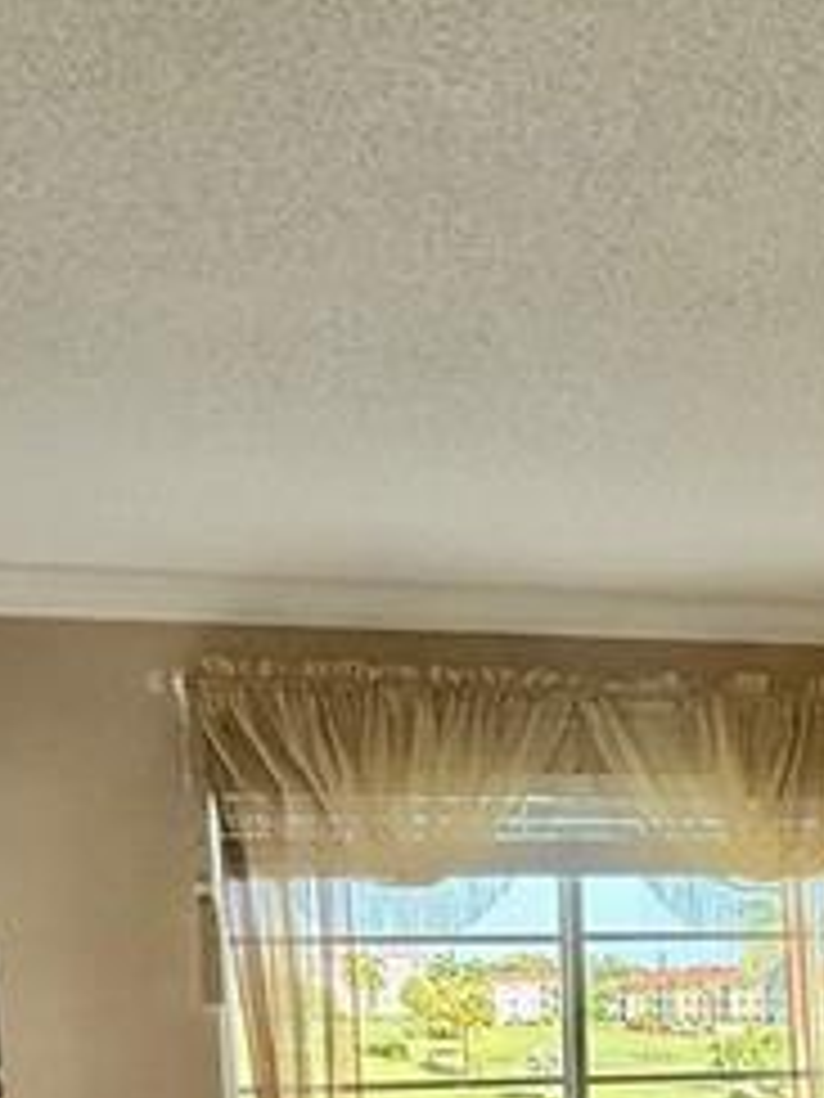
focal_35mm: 44
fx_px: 1397
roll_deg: +1.2
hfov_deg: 31.9
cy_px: 1170
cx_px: 671
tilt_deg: -5.8
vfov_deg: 37.0
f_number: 2.2
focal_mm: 2.22
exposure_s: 1/99
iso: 100
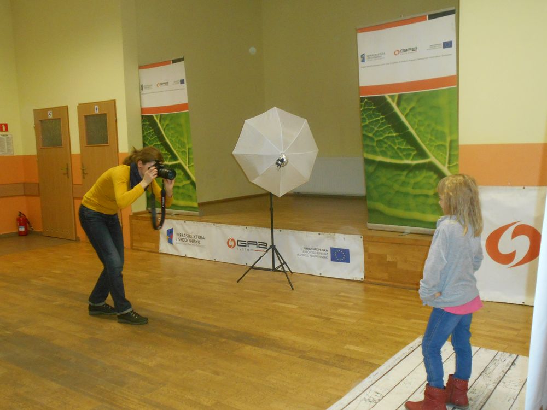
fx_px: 537
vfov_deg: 41.8
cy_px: 205
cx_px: 274
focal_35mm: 34
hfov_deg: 54.0
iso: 500
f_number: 3.6
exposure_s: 1/30
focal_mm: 5.8
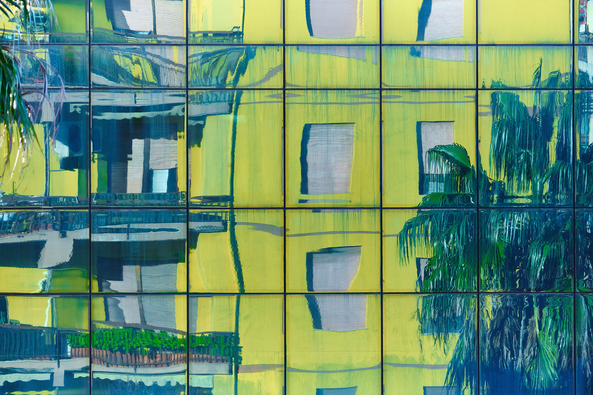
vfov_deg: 4.0
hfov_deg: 6.0
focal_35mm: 345
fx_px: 5682
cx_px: 296
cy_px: 198
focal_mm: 230
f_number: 6.7
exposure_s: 1/500
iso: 500
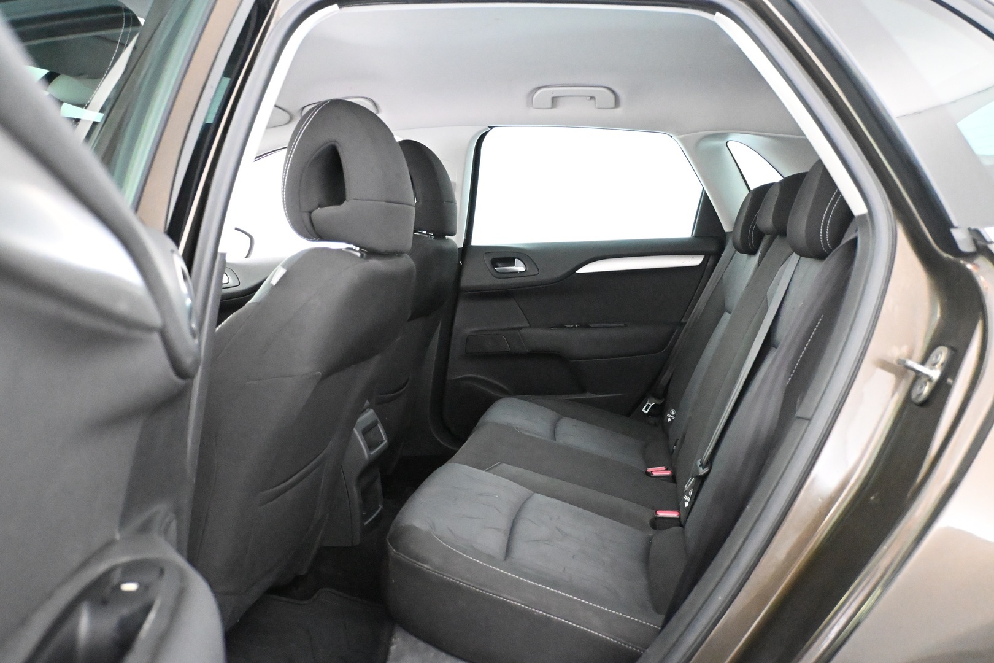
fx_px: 808
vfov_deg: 44.6
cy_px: 332
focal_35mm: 29
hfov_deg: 63.2
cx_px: 497
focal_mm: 19.5
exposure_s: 1/50
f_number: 3.8
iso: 12800
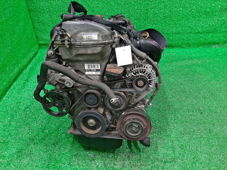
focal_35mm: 26
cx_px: 114
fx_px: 170
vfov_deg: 53.1
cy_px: 85
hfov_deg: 67.3
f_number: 1.7
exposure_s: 1/50
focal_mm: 3.93
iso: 181
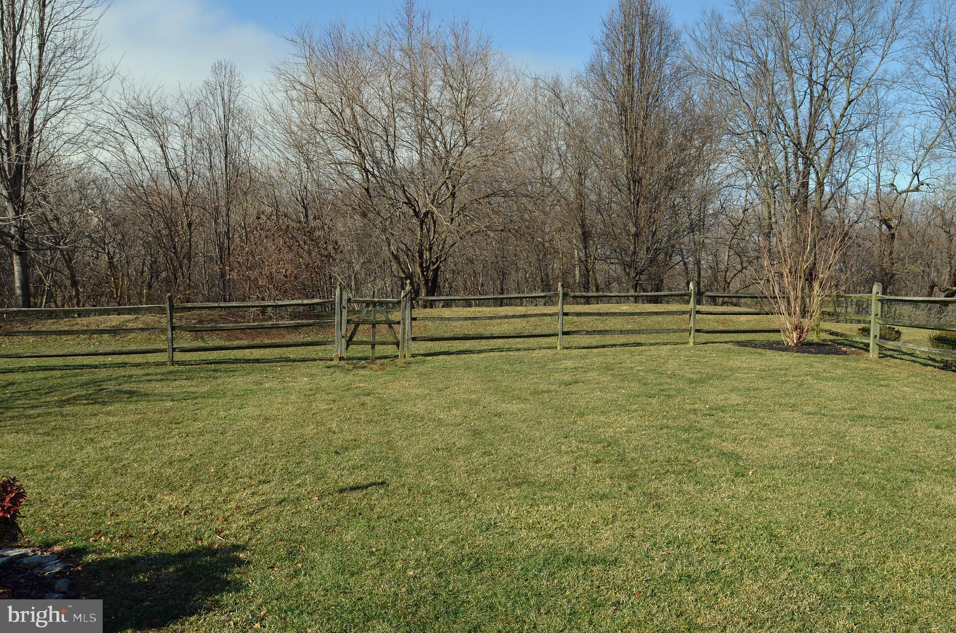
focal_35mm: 36
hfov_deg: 53.2
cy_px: 316
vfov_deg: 36.7
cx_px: 478
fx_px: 954
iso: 110
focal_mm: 24
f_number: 8
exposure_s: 1/250
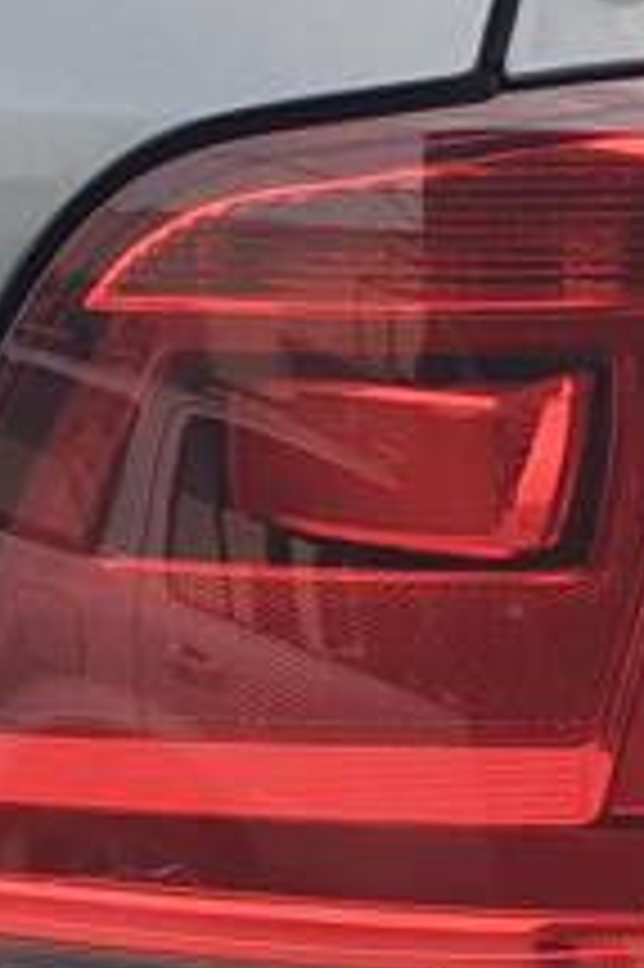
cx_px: 198
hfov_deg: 7.6
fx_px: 4864
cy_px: 734
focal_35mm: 181
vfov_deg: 11.3
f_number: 2.4
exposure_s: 1/306
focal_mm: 4.3
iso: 50
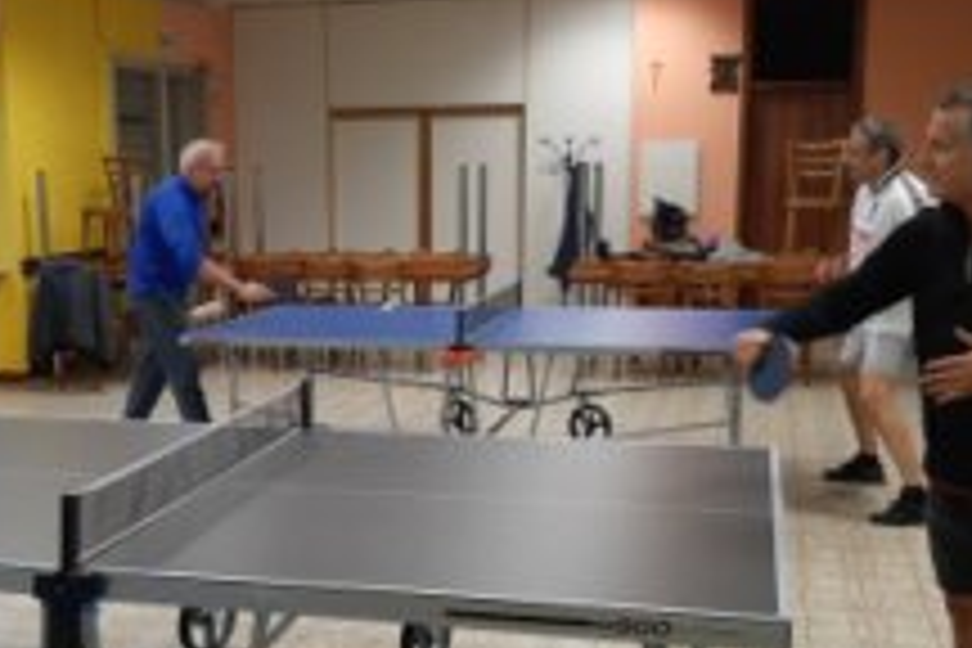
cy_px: 416
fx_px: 1350
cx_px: 340
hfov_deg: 39.2
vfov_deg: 26.9
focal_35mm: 50
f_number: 1.7
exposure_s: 1/50
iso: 100
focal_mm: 3.93
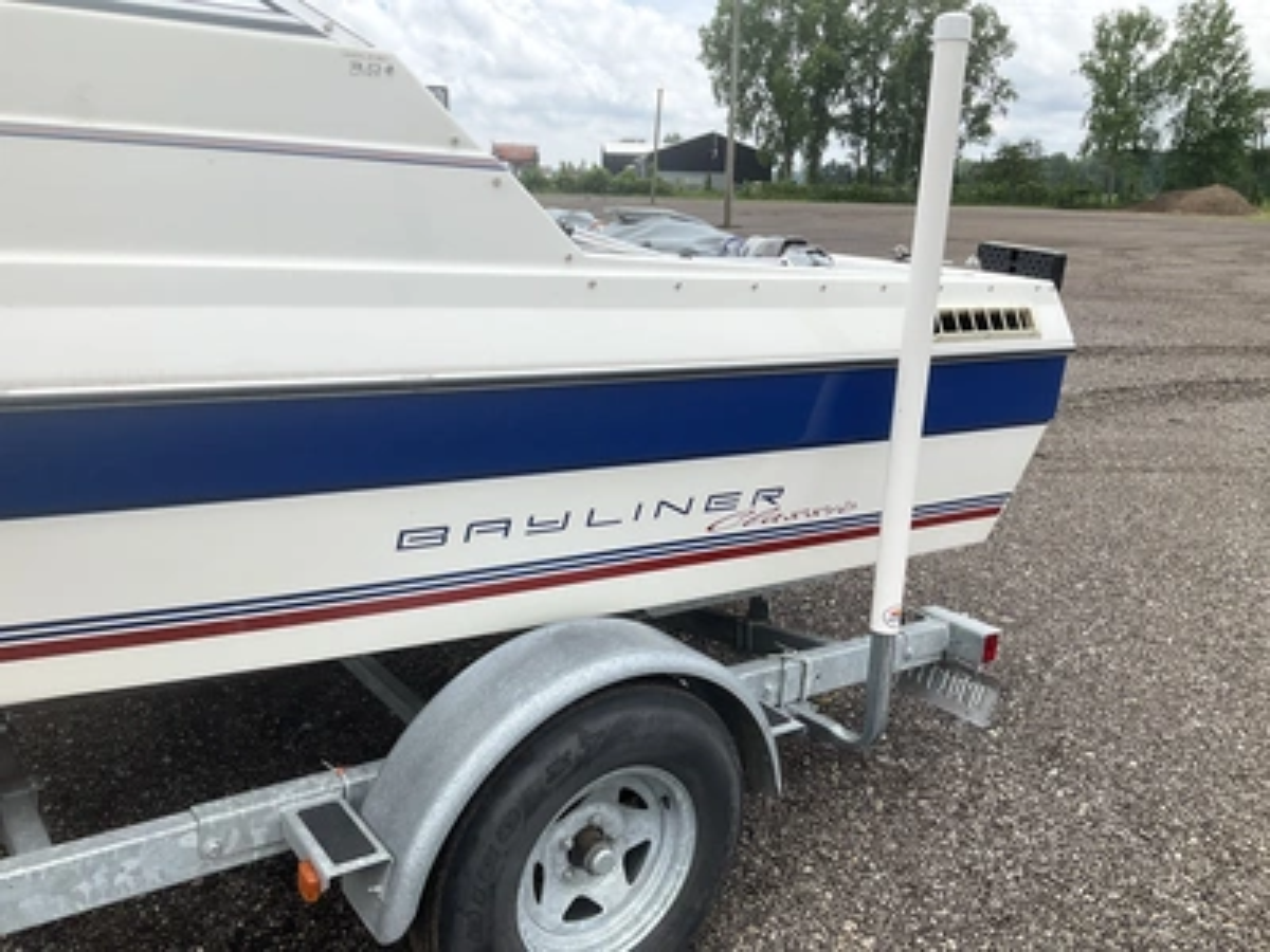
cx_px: 635
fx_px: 1064
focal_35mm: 29
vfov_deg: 48.2
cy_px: 476
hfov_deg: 61.7
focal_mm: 3
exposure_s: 1/1577
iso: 25
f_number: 1.8
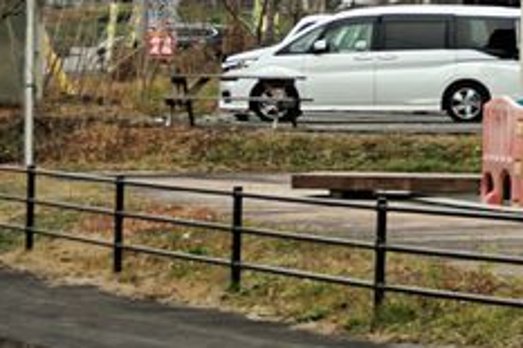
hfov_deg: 8.2
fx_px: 3368
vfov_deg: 5.9
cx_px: 1230
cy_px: -72
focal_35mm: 232
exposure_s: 1/80
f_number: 5.6
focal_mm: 30
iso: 100
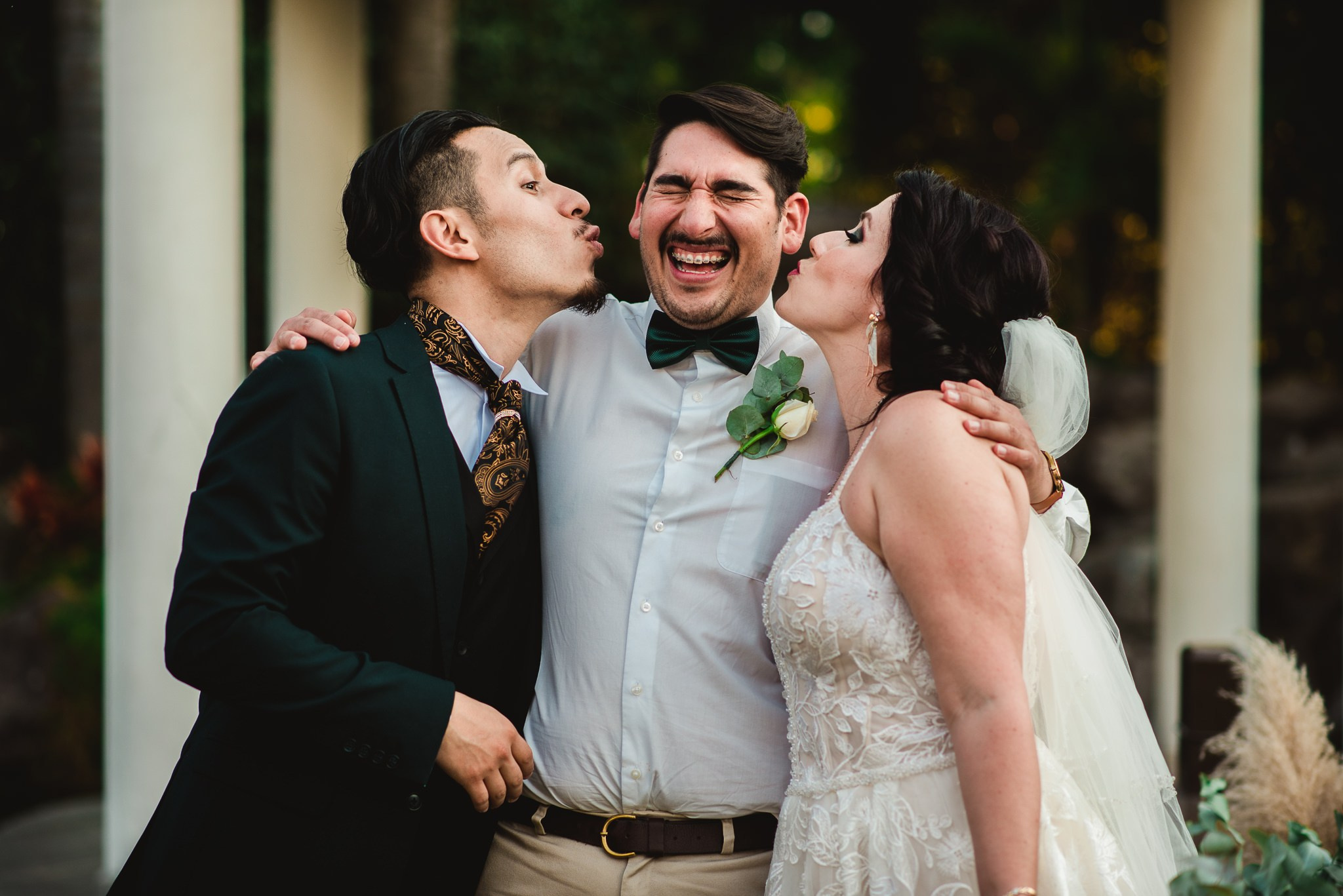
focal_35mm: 85
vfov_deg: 16.1
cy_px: 448
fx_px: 3172
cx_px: 672
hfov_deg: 23.9
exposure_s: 1/800
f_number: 2.5
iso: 100
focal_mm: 85
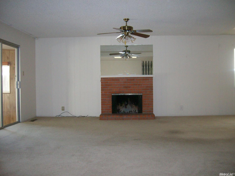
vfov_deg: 40.7
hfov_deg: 52.6
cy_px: 88
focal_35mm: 35
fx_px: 238
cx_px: 118
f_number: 2.8
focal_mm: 5.8
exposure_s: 1/40
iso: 223
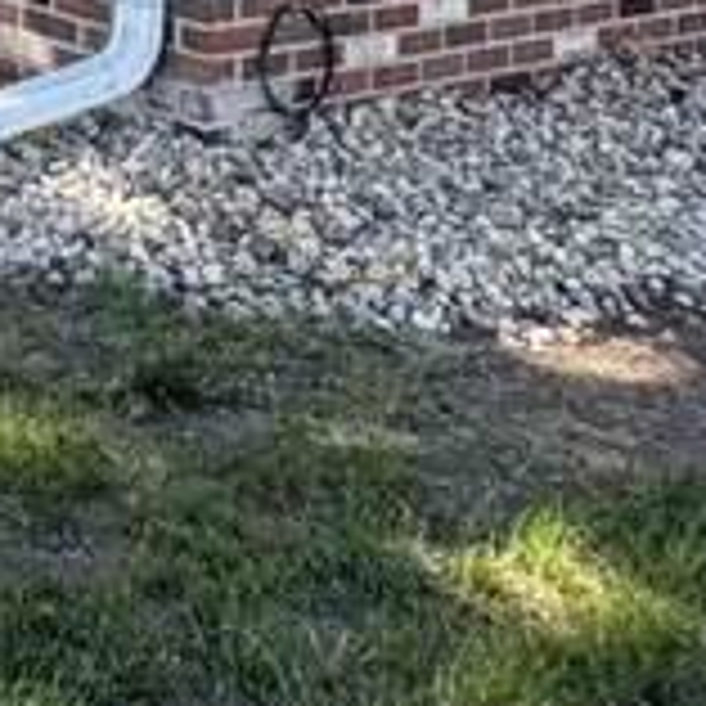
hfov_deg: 16.0
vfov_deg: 13.9
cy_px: -809
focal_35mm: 101
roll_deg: -3.1
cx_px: -301
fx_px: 2331
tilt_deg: +7.3
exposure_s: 1/244
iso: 50
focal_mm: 2.22
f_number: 2.2
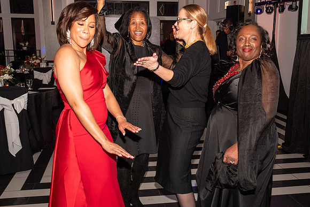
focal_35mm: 37
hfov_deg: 51.9
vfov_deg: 36.0
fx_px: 319
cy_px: 104
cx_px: 155
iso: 2500
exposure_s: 1/125
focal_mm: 25
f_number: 8
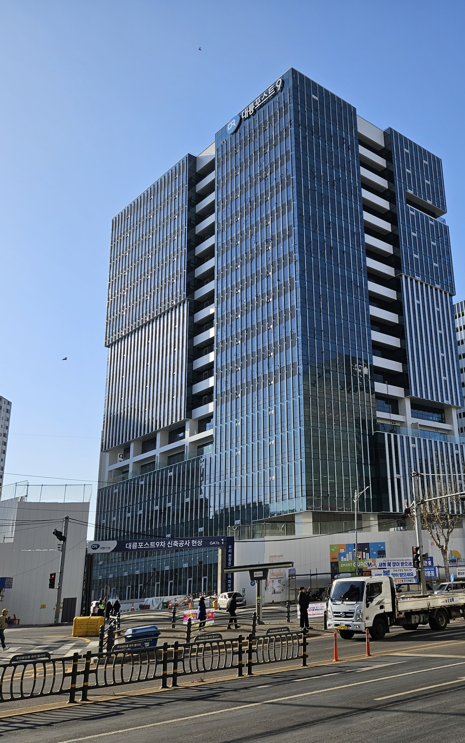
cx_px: 383
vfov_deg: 58.1
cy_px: 368
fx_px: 669
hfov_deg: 36.8
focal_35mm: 33
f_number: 1.8
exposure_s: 1/2094
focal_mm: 5.4
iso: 25
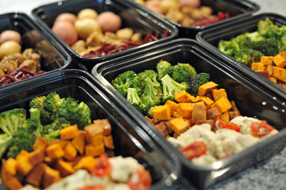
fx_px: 397
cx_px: 143
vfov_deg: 27.0
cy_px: 95
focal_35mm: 50
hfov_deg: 39.6
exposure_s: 1/25
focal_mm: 50
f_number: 2.8
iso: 800
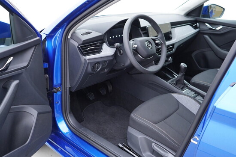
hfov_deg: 53.1
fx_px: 236
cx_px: 118
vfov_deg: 36.9
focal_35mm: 36
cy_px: 78
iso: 250
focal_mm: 24
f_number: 2.8
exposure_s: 1/40
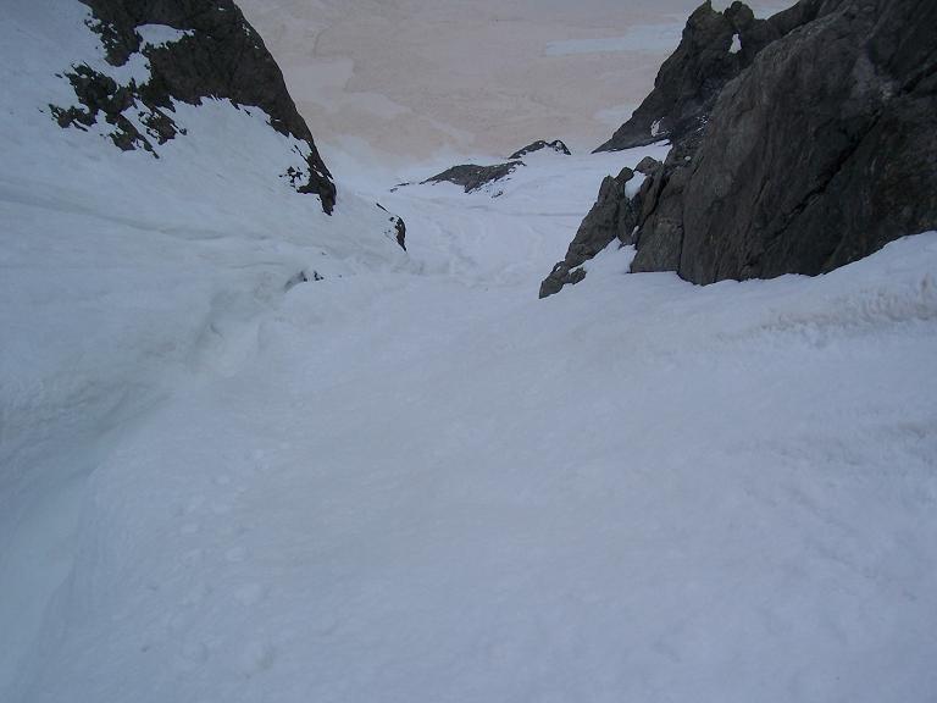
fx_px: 920
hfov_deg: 54.0
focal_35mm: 34
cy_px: 352
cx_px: 468
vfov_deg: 41.8
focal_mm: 5.6
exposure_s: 1/1500
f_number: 5.6
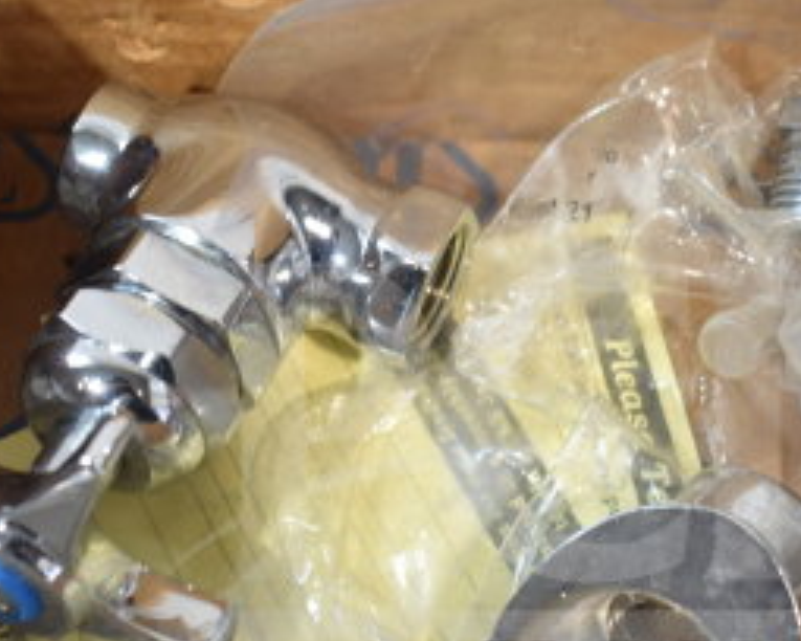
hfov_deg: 25.6
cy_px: 511
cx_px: 509
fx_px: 1754
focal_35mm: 74
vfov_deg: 20.5
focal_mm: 22
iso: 500
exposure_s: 1/40
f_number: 3.8
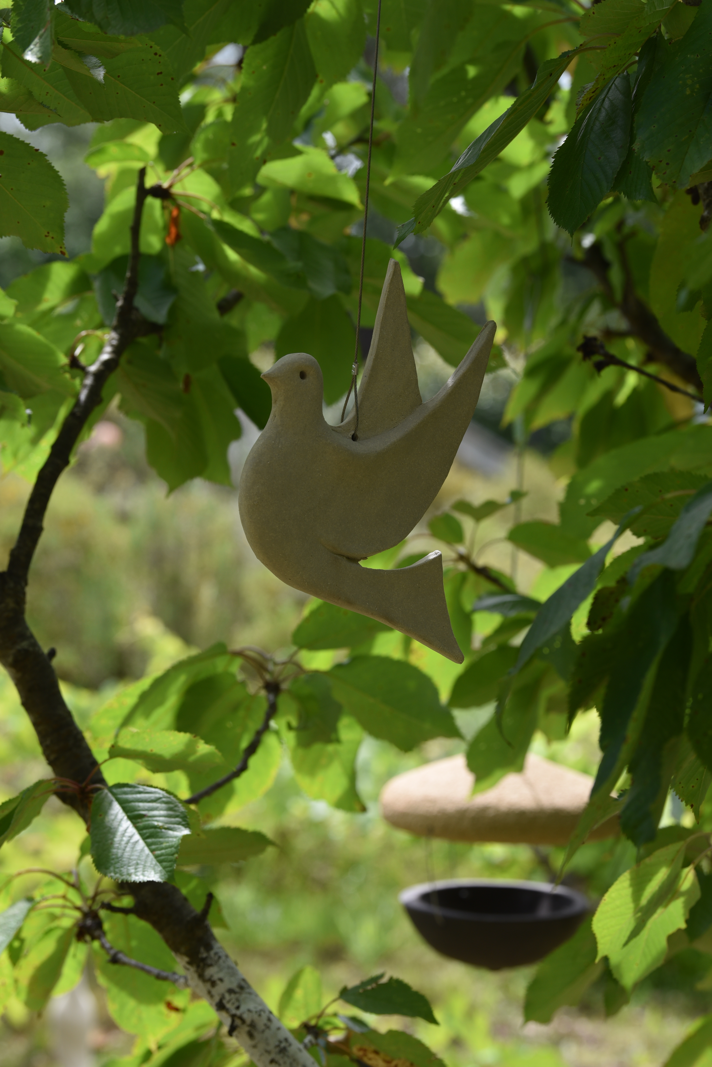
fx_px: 2964
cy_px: 534
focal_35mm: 100
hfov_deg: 13.7
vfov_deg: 20.4
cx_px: 356
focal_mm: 100
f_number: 8
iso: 250
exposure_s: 1/250
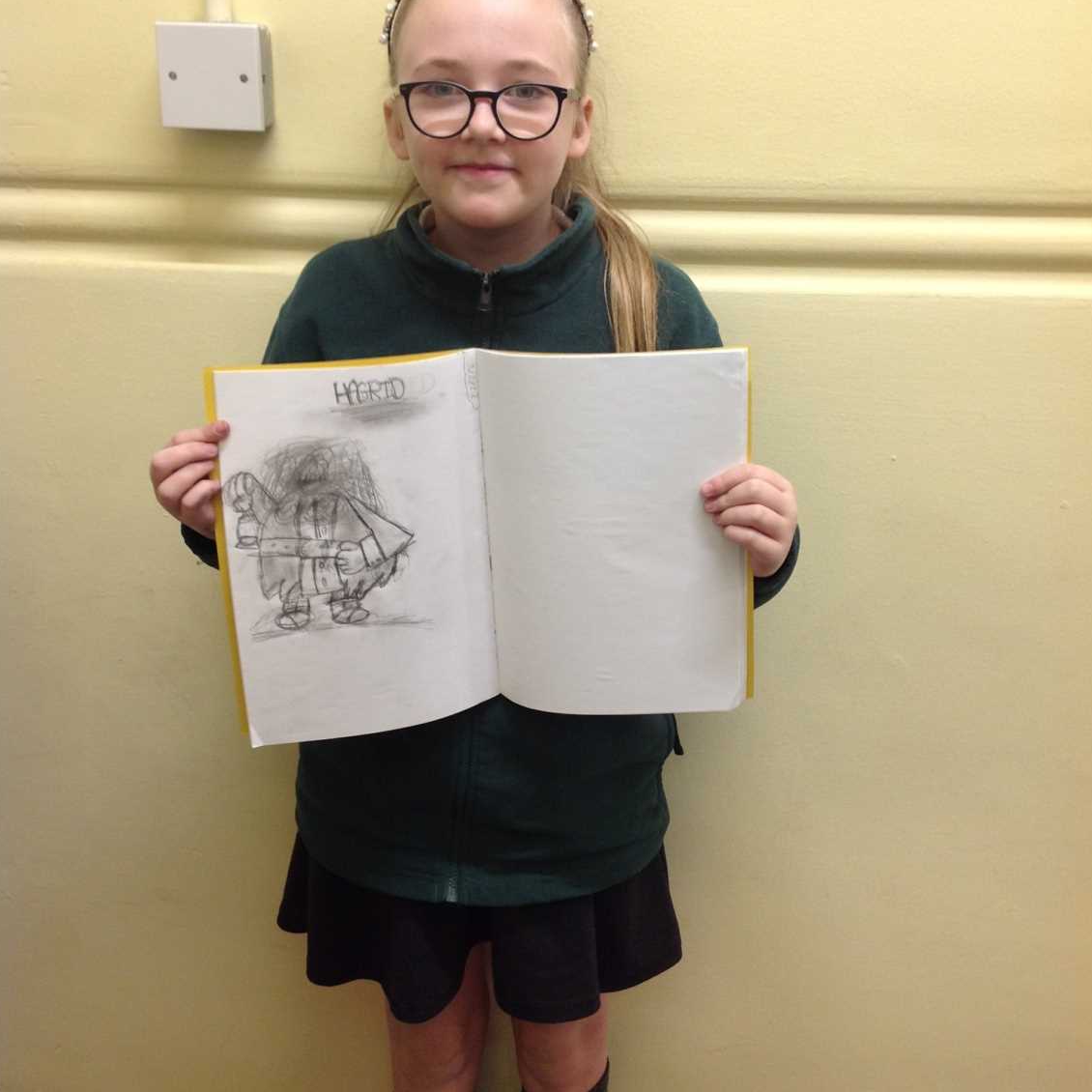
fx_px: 1499
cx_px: 547
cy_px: 460
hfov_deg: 40.0
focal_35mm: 42
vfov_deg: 39.9
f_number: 2.4
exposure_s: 1/17
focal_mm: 4.28
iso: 50
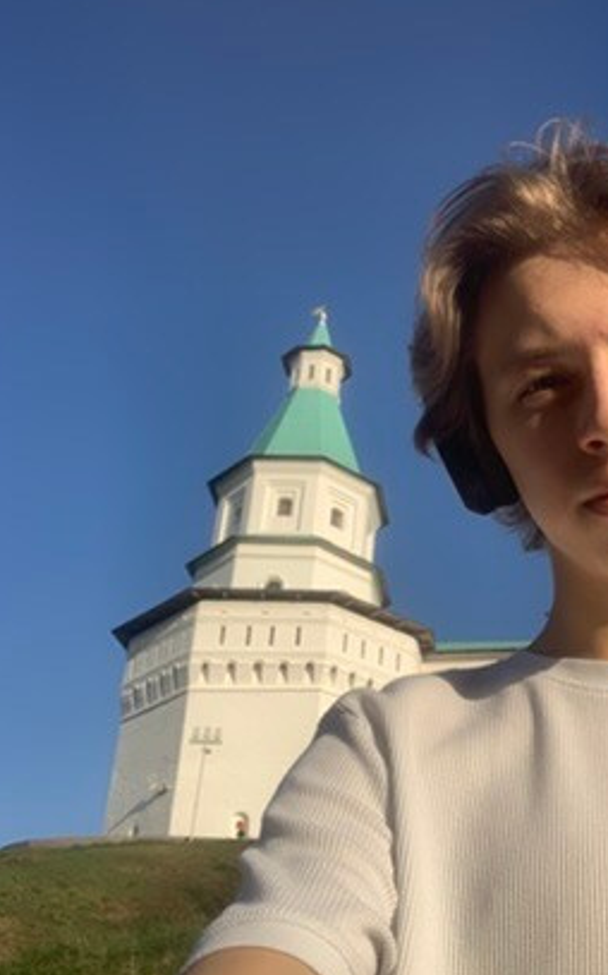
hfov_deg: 31.6
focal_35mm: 40
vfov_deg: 49.3
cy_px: 505
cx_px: 424
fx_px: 1062
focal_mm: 2.87
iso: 16
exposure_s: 1/901
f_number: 2.2
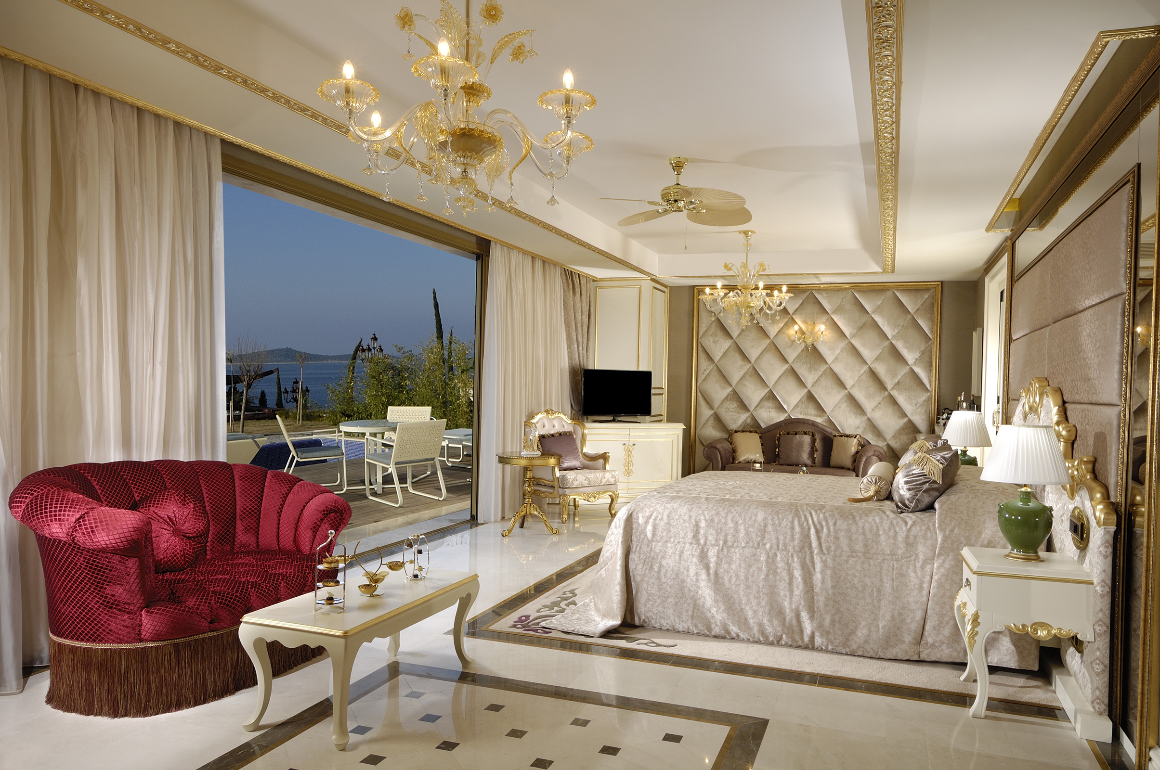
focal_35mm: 26
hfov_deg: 70.5
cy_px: 385
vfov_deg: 50.3
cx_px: 580
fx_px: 821
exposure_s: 1/10
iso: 100
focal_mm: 17
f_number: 10
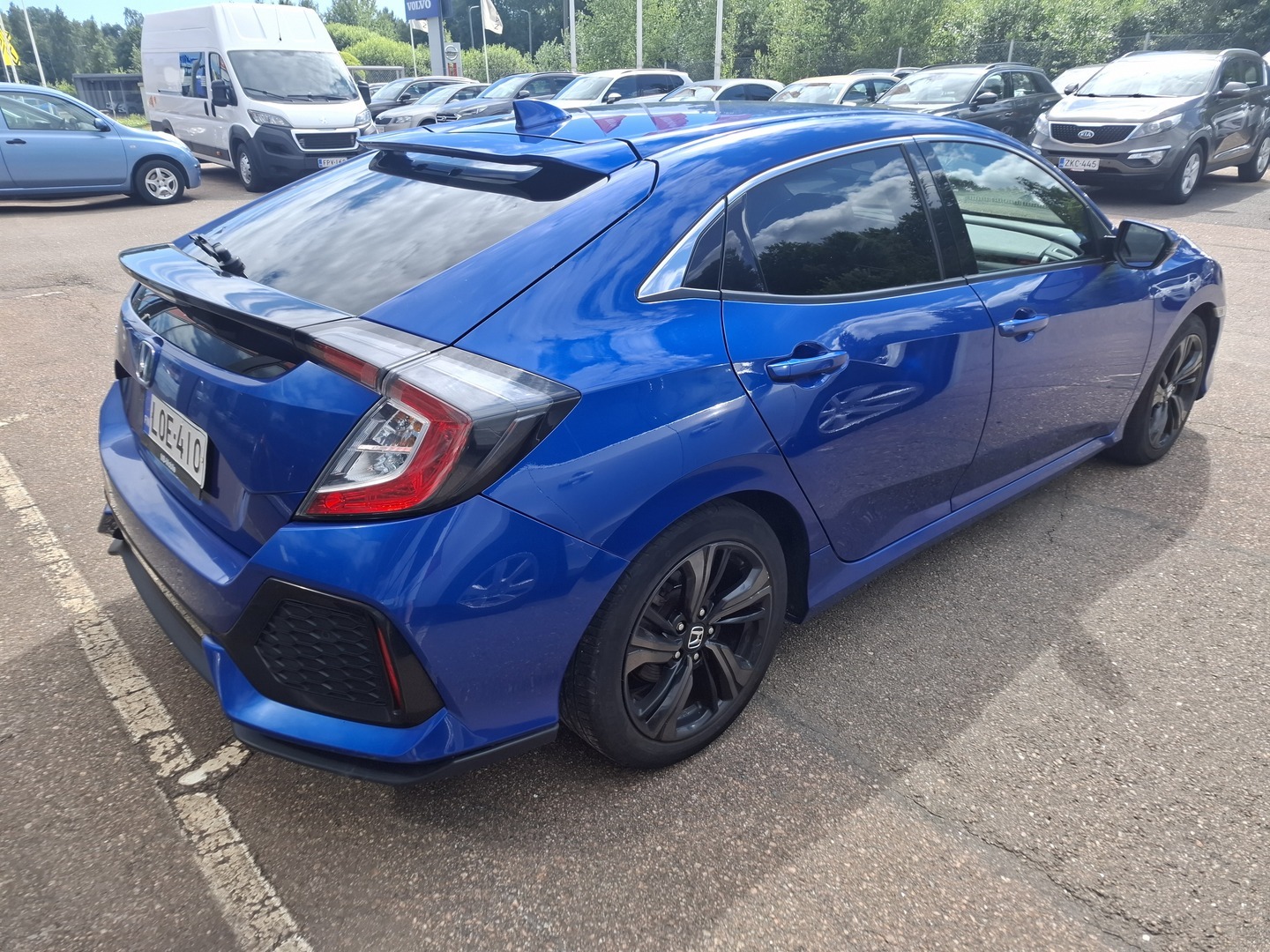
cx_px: 635
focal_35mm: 23
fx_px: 844
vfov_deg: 58.9
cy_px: 476
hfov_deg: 73.9
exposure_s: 1/773
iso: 50
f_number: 1.8
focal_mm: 5.54
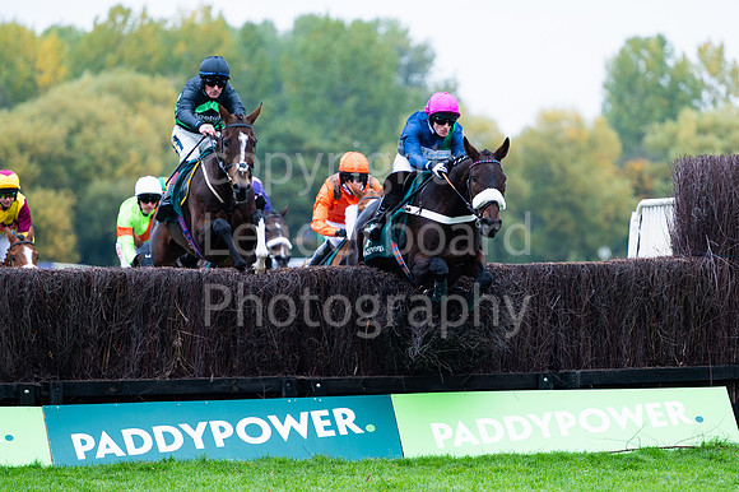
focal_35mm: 262
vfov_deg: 5.2
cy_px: 281
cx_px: 421
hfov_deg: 7.9
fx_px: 5382
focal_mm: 230
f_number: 4
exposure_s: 1/1000
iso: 800
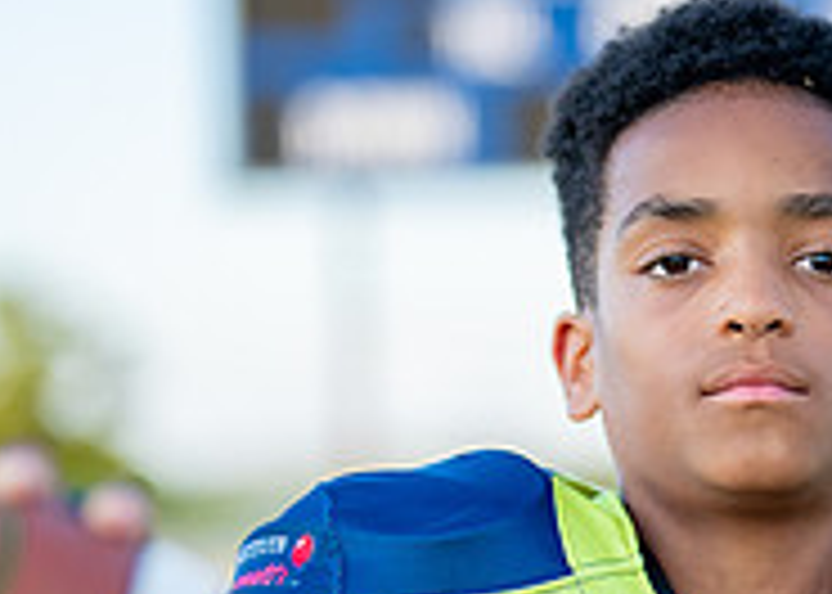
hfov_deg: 11.1
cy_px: 601
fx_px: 4252
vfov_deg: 7.9
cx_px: 791
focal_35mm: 180
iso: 160
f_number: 1.2
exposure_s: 1/2000
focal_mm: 50
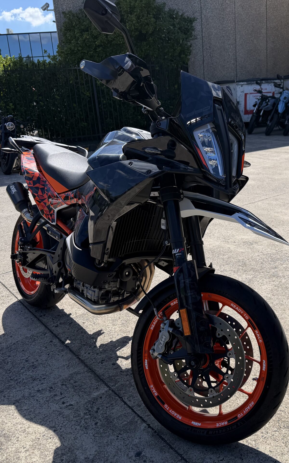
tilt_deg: -16.3
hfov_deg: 36.9
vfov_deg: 56.7
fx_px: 428
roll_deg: +4.7
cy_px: 231
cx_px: 193
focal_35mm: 34
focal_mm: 6.76
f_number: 1.78
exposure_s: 1/4673
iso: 80
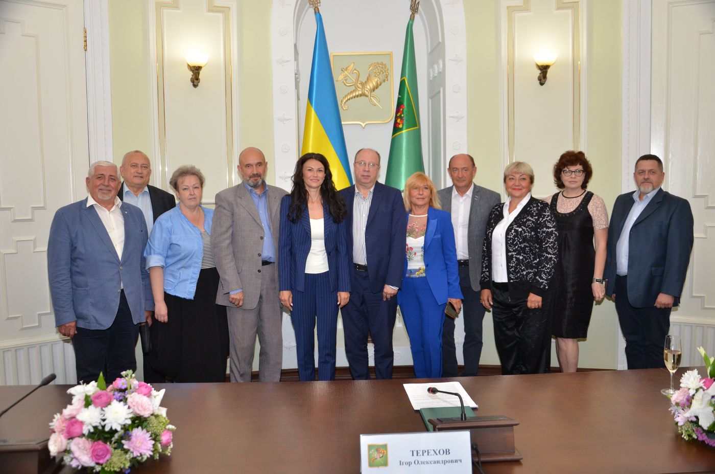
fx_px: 624
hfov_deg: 59.6
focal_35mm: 32
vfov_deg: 41.5
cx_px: 358
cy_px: 237
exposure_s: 1/250
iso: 800
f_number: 4
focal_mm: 21
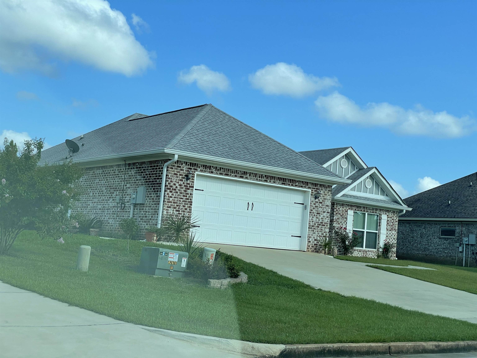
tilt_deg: +4.8
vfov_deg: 28.0
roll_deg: -3.6
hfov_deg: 36.8
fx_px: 717
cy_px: 179
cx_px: 238
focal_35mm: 52
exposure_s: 1/1065
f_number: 2
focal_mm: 6
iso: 25
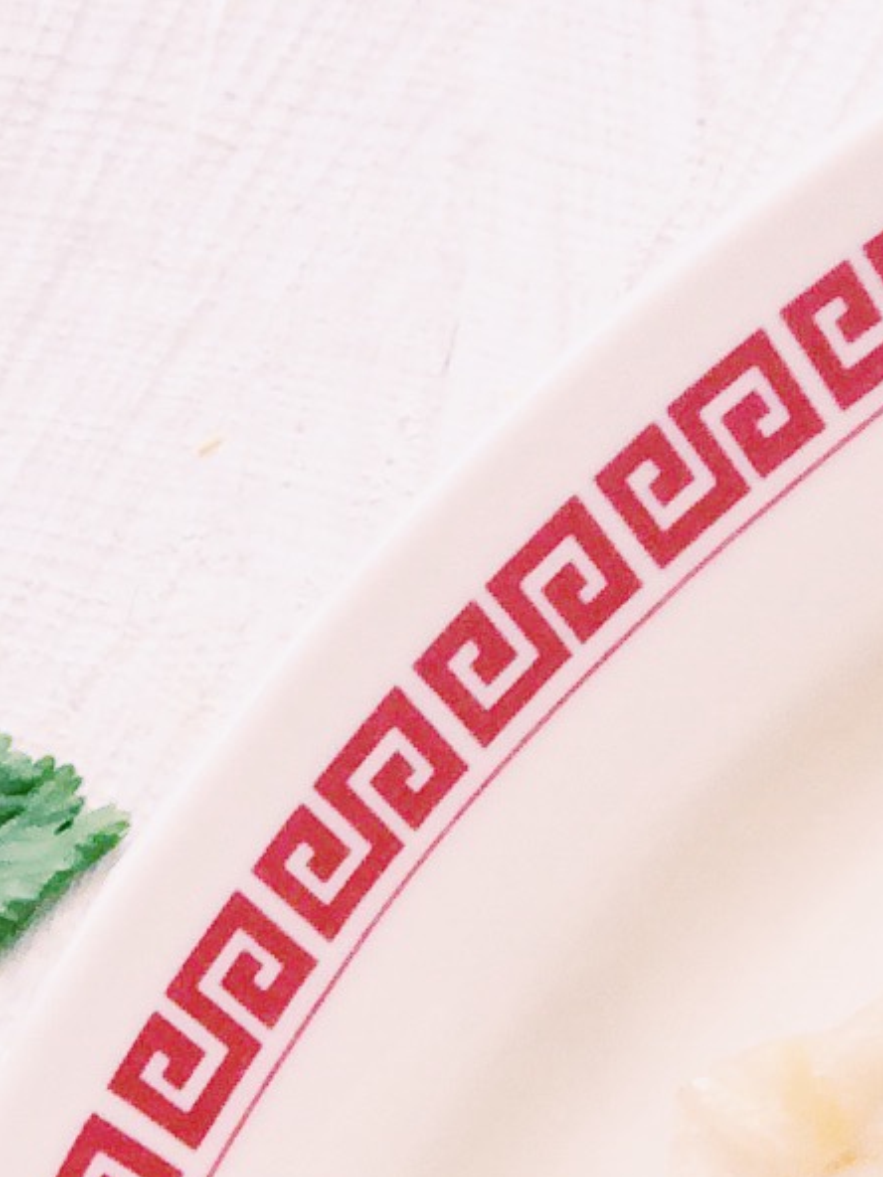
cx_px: -434
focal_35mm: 160
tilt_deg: -88.7
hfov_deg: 9.0
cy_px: 2350
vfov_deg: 11.2
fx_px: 5442
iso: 32
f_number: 2.2
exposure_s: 1/641
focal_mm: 4.15
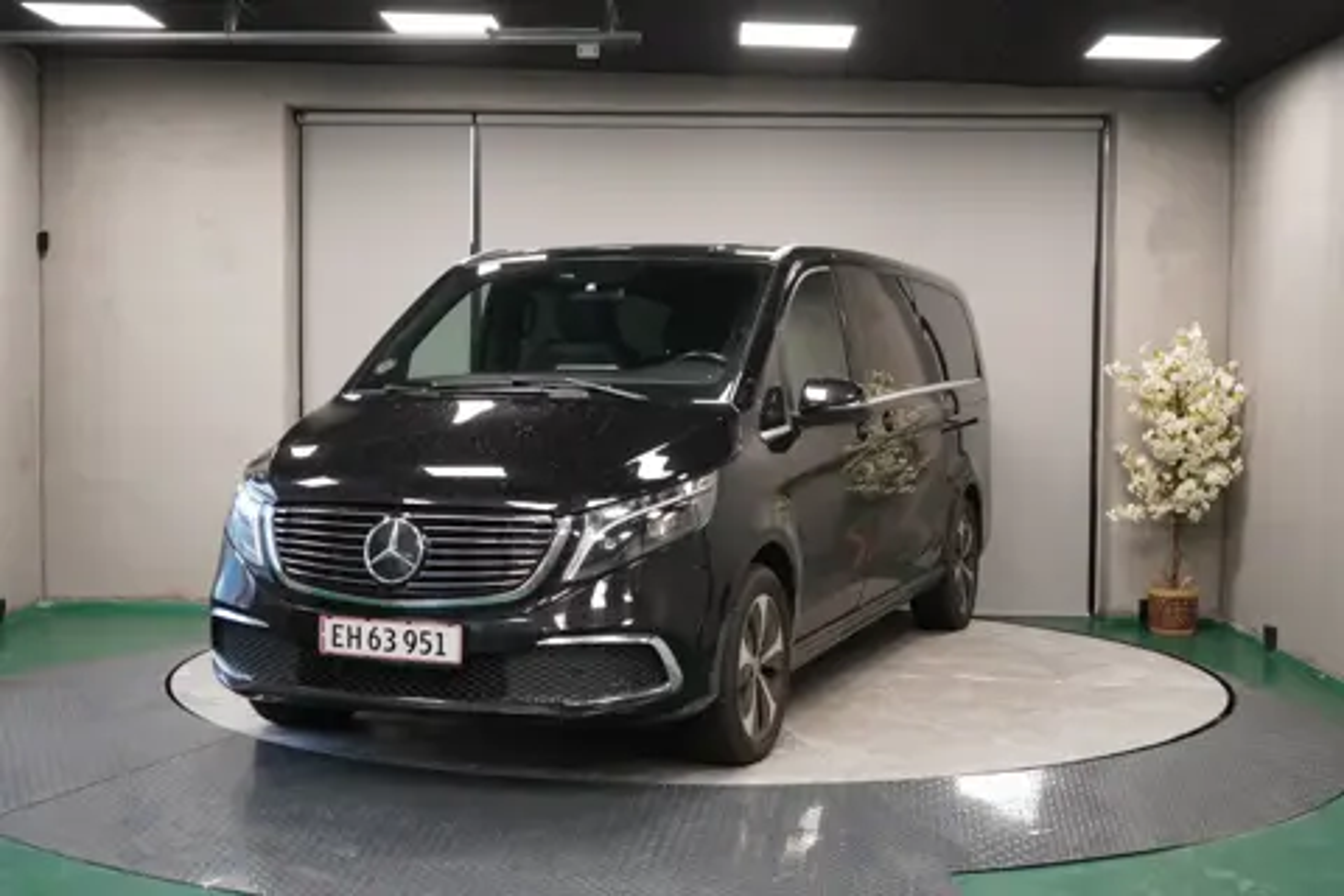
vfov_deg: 28.6
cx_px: 672
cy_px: 448
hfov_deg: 41.9
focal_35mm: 47
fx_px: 1755
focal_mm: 47
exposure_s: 1/160
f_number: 4.5
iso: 4000
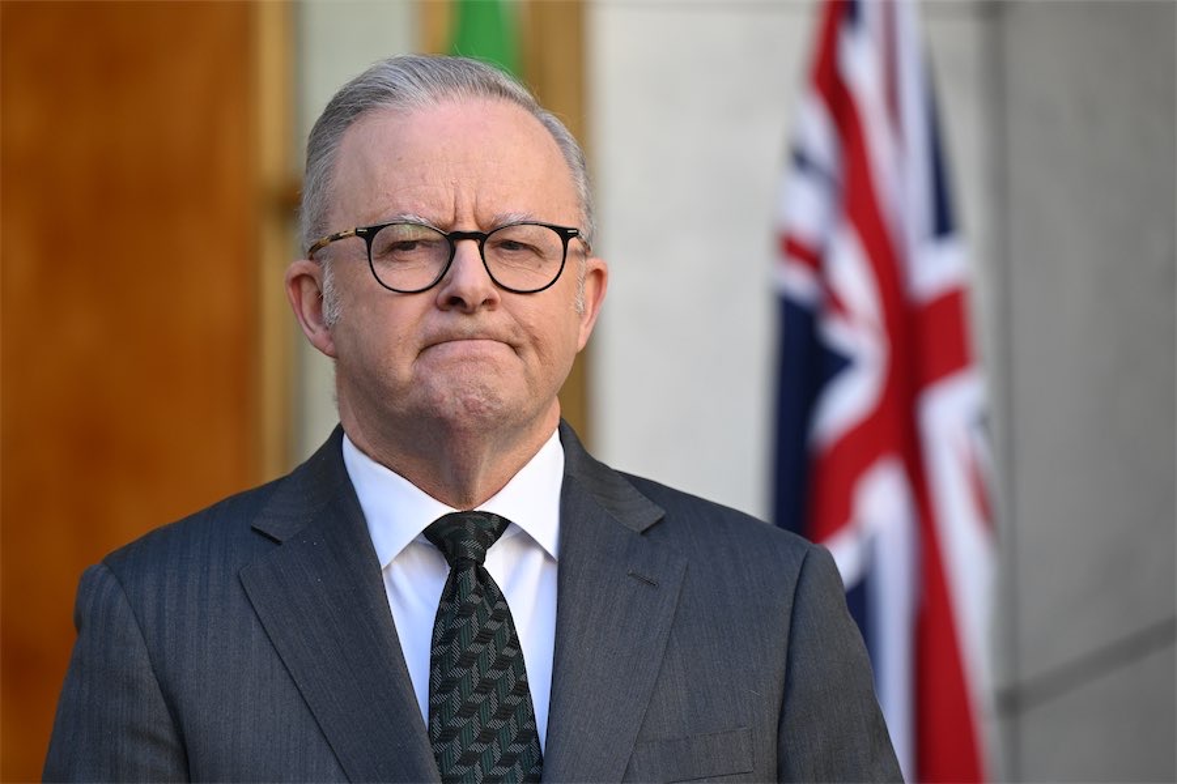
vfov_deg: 7.4
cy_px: 392
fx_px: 6048
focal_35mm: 185
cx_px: 588
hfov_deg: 11.1
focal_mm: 185
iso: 400
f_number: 3.5
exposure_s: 1/500
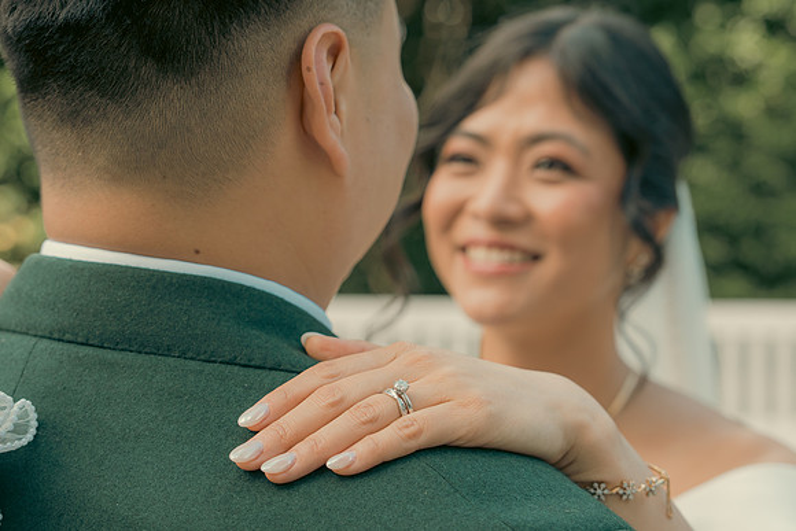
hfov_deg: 28.8
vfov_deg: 19.5
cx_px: 398
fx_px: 1548
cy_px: 266
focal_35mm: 70
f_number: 3.5
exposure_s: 1/160
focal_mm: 47
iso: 125
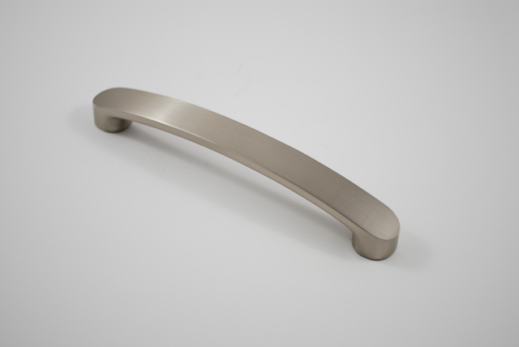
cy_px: 174
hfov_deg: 30.5
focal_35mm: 66
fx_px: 952
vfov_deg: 20.7
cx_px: 260
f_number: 5.3
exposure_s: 1/25
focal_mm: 44
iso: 100
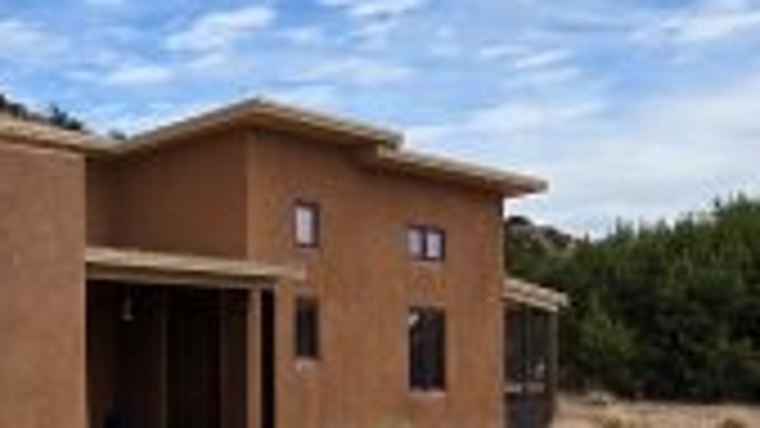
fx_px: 1531
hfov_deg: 25.9
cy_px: 356
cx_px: -58
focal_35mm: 76
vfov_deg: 15.8
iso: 25
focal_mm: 5.4
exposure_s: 1/2897
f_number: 1.8
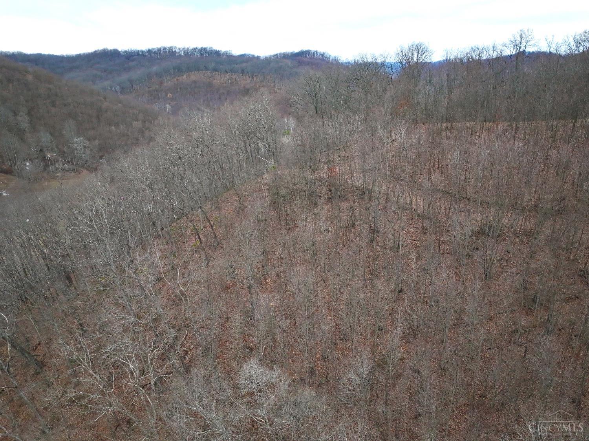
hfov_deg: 71.6
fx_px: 408
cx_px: 294
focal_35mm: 24
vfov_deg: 56.8
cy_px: 220
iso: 340
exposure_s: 1/15
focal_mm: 12.29
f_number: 2.8
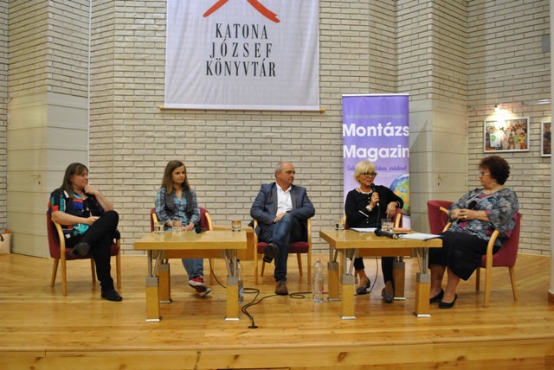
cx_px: 277
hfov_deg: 57.2
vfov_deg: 40.0
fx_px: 508
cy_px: 185
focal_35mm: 33
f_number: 3.8
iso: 800
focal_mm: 22
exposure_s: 1/30
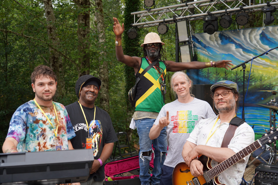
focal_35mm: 38
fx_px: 293
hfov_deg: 50.7
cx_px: 139
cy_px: 92
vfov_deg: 35.1
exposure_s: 1/160
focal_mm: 38
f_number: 4
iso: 160
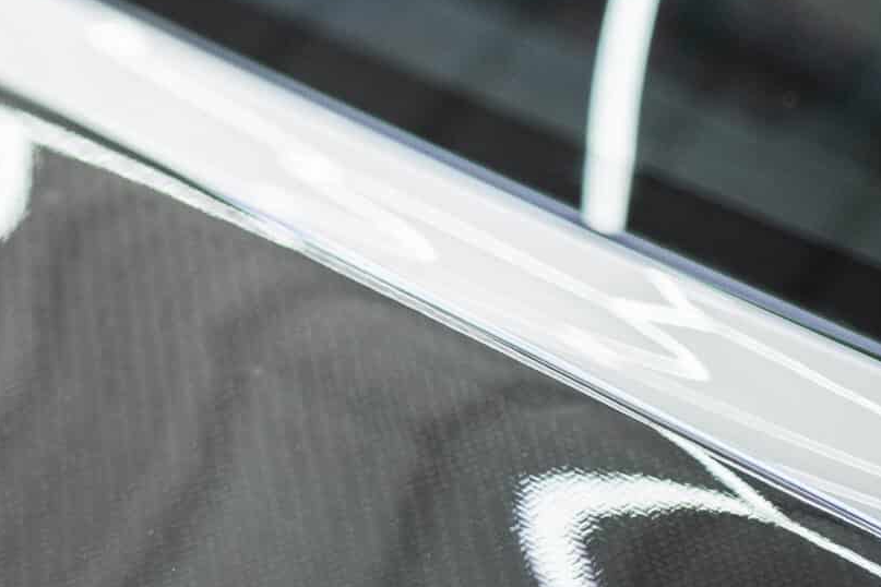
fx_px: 2716
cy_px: -26
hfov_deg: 16.5
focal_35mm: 111
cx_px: -510
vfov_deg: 12.2
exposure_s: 1/140
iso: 160
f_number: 1.4
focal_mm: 23
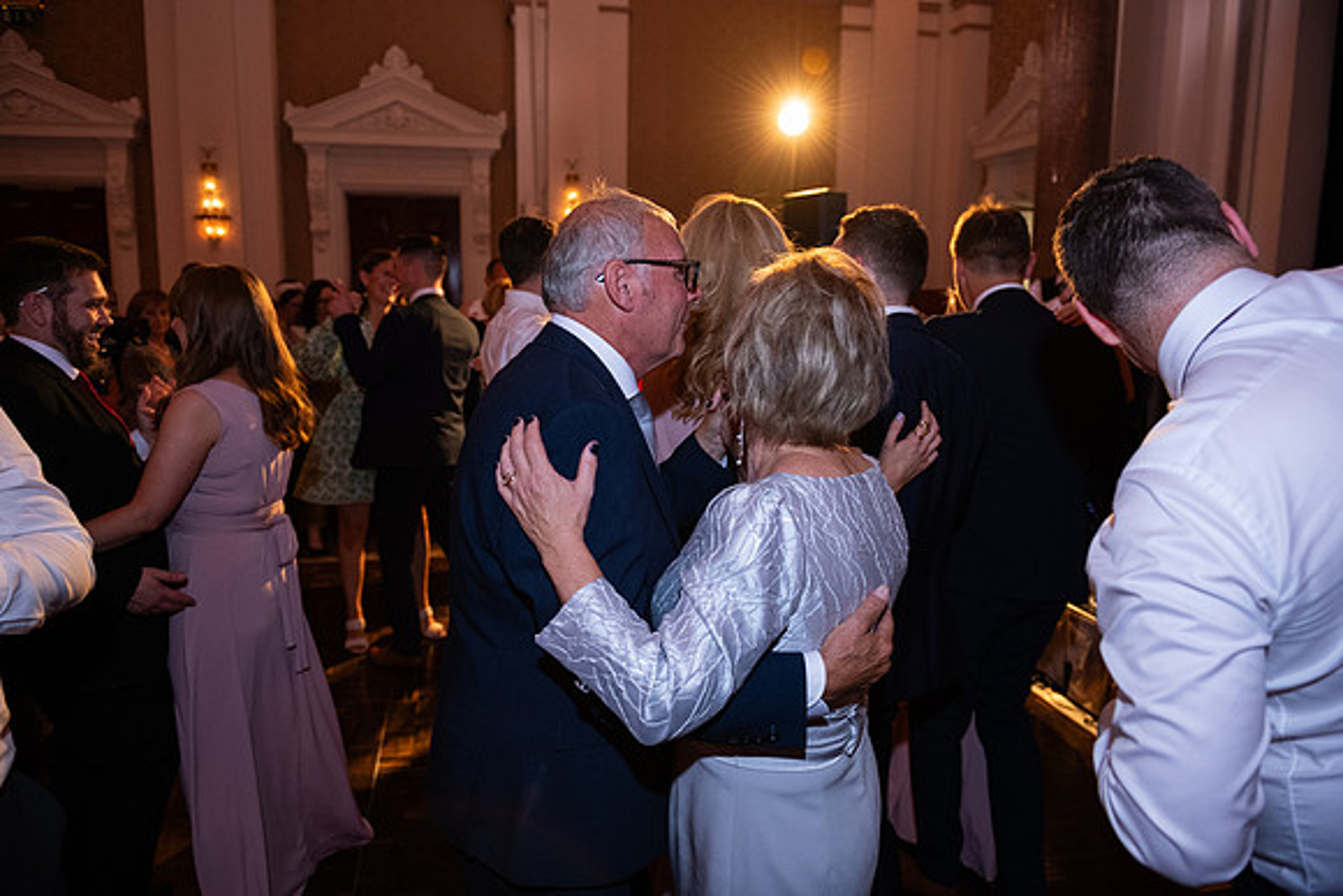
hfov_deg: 73.7
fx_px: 896
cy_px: 448
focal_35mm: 24
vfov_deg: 53.2
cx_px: 672
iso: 1250
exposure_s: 1/160
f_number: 3.5
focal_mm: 24
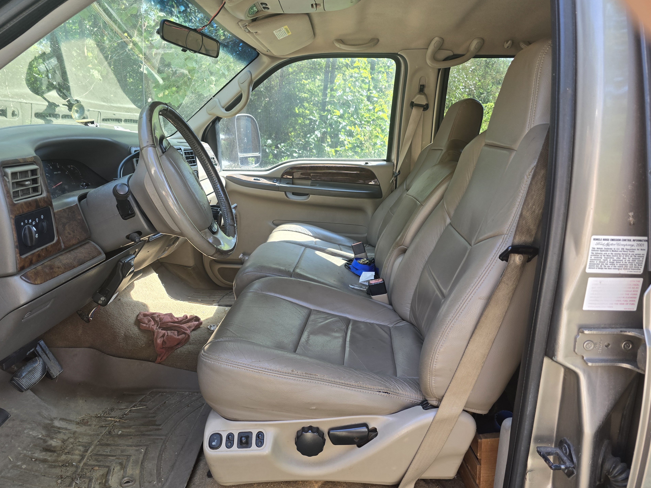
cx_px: 321
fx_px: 451
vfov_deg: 56.8
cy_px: 246
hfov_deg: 71.6
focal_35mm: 24
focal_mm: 6.3
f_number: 1.7
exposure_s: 1/180
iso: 80
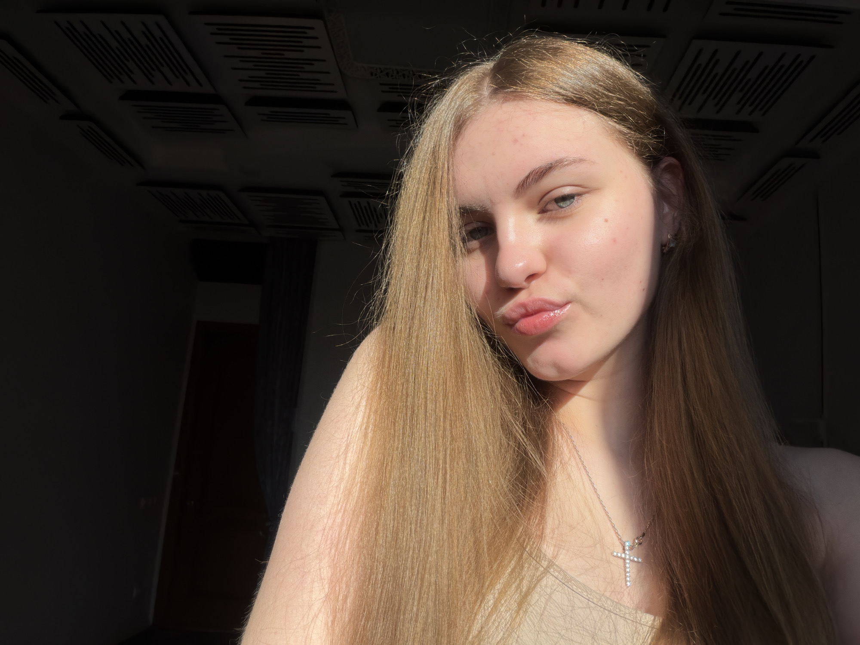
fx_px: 571
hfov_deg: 73.9
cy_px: 322
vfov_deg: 58.9
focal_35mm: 23
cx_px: 430
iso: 25
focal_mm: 2.71
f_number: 1.9
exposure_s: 1/1100
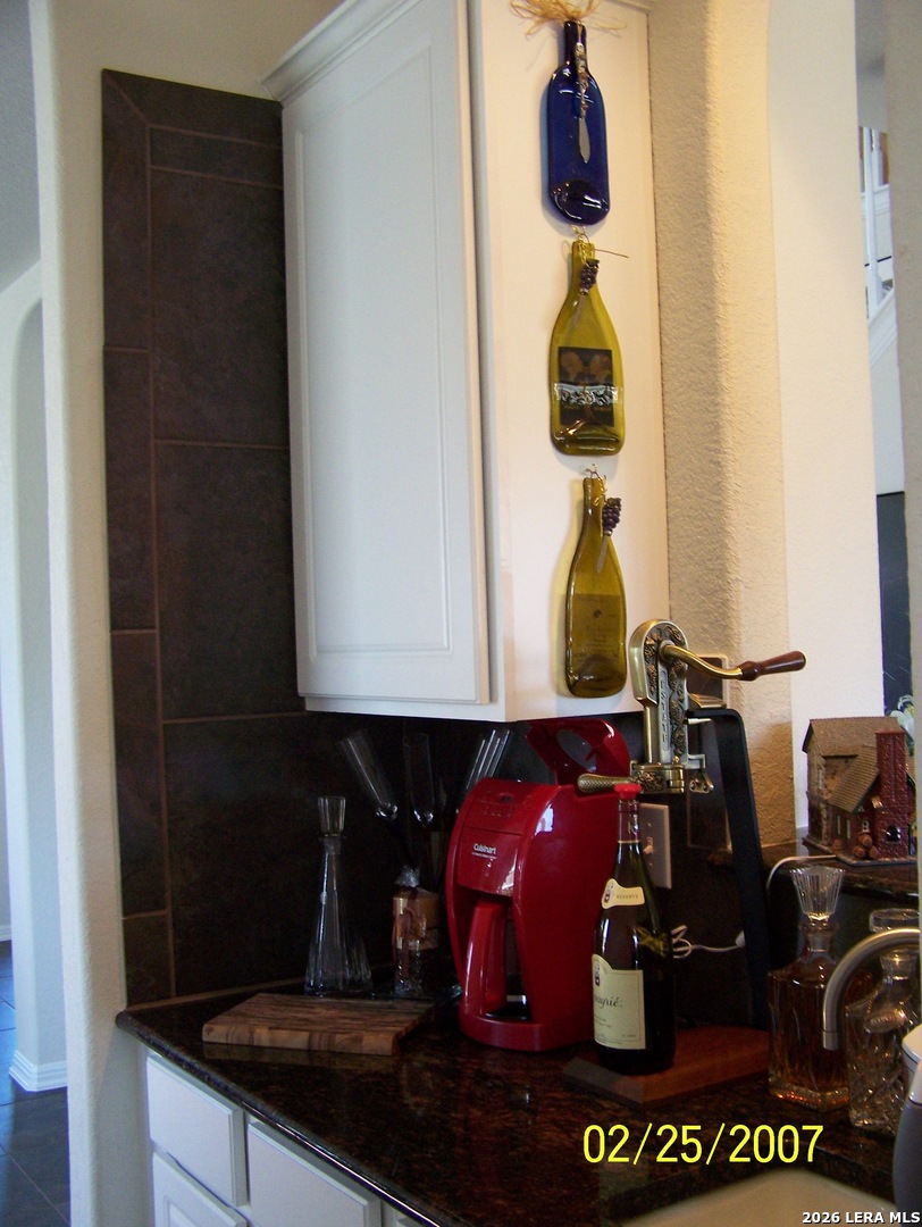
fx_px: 1347
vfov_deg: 48.9
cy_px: 614
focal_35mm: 38
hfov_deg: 37.8
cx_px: 461
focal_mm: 6.3
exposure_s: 1/30
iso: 160
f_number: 2.8
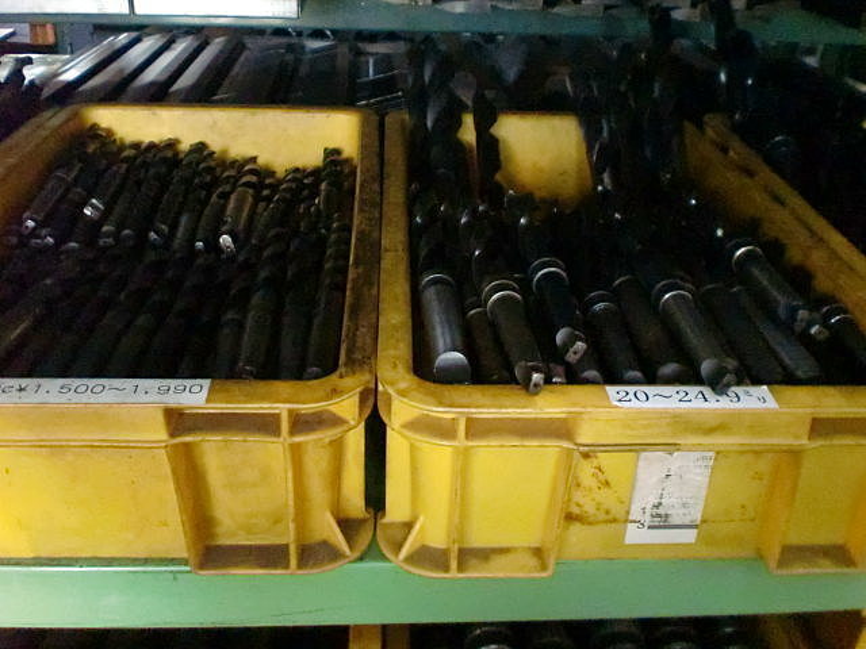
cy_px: 324
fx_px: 876
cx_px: 433
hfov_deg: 52.6
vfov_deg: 40.7
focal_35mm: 35
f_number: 3.1
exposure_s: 1/60
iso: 1600
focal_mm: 6.3
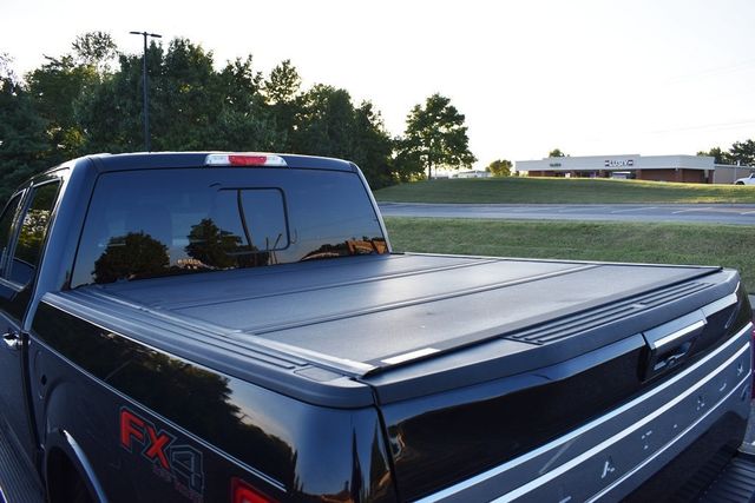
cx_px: 378
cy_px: 252
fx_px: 566
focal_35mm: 27
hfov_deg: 67.4
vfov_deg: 48.0
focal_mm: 18
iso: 200
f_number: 5.6
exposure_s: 1/250
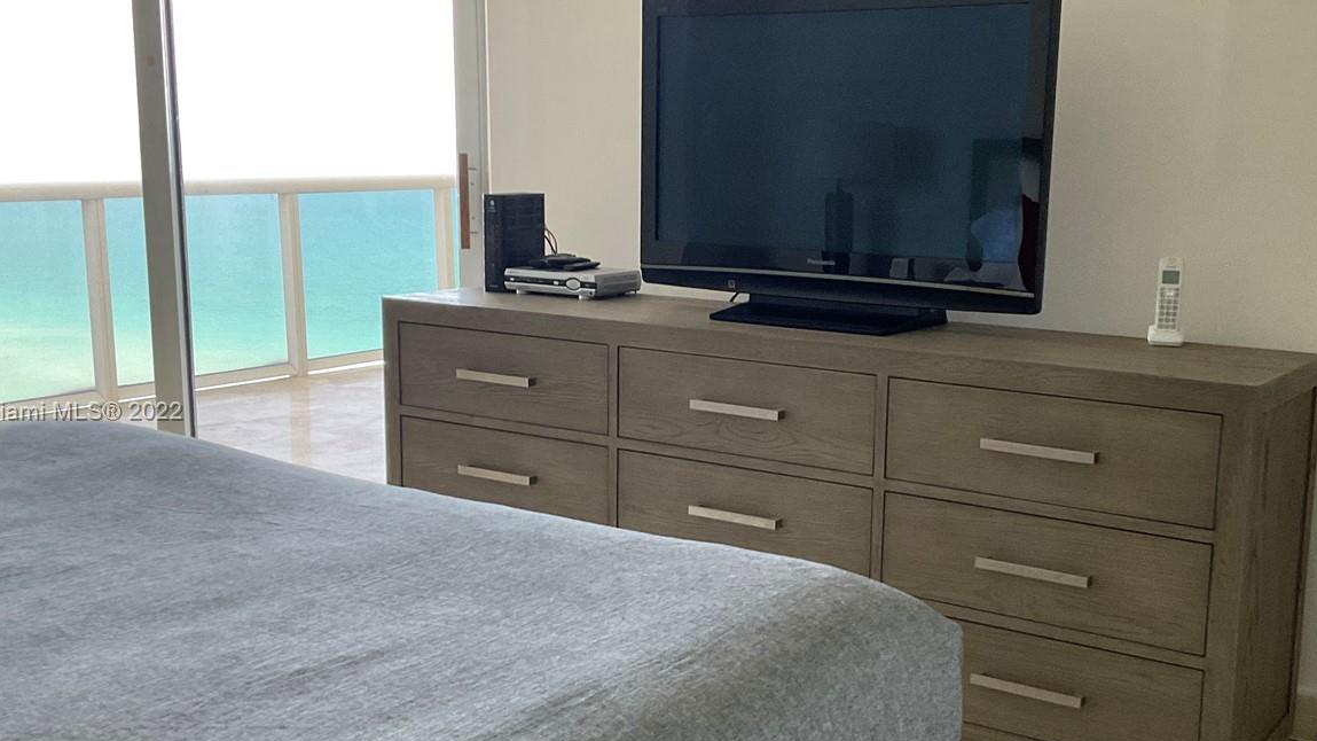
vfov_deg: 27.1
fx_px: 1536
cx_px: 732
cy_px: 413
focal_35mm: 44
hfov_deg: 46.3
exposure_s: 1/82
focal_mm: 3
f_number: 1.8
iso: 64
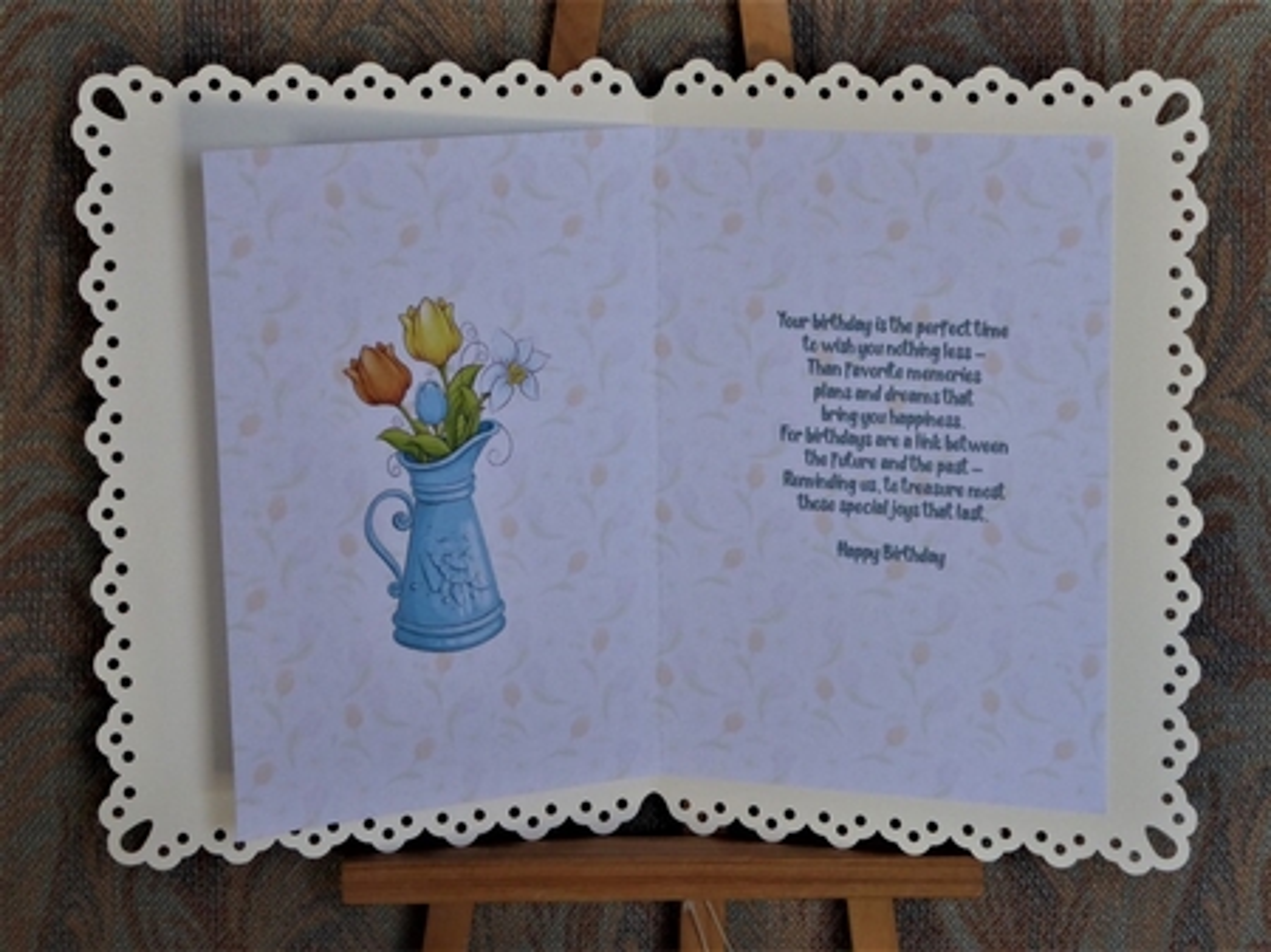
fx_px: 3927
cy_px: 476
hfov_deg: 18.4
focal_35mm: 107
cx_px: 636
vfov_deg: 13.8
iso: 320
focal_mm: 17.5
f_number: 5
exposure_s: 1/60
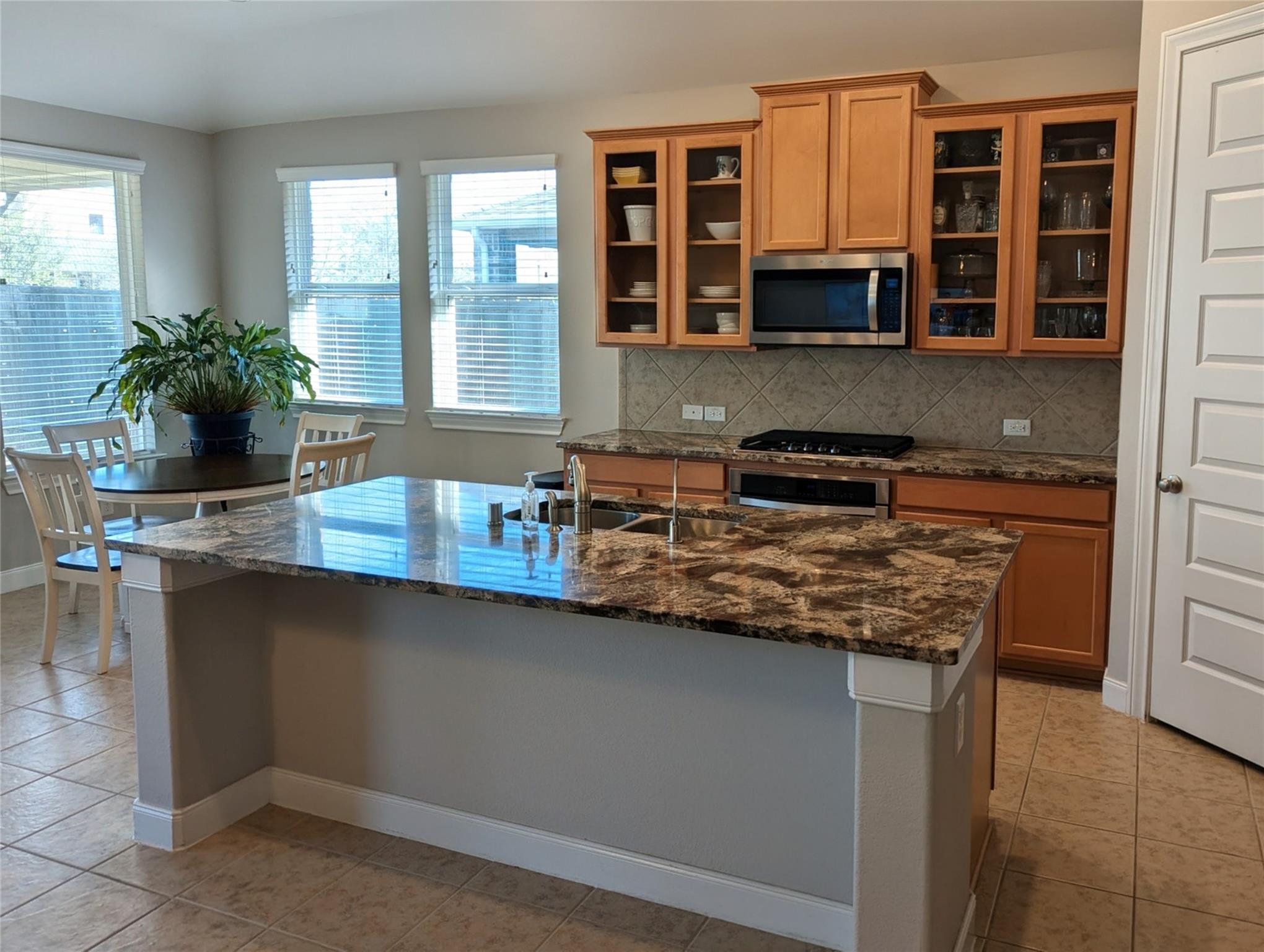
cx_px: 632
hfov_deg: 71.5
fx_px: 878
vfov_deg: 56.9
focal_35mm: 24
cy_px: 476
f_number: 1.85
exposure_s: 1/120
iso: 44
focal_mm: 6.81
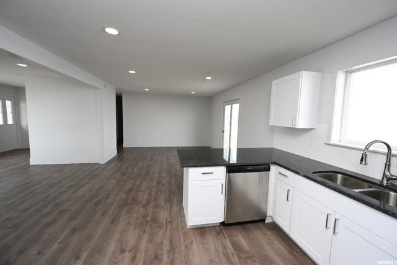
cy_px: 132
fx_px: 154
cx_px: 198
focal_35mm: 14
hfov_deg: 104.2
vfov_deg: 81.2
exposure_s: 1/200
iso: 640
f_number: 7.1
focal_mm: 14
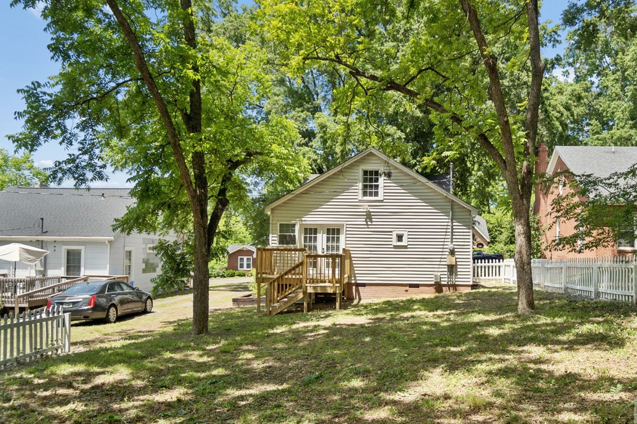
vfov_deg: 45.0
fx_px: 513
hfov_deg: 63.3
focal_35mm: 29
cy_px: 215
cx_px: 369
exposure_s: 1/1000
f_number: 4
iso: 100
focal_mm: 16
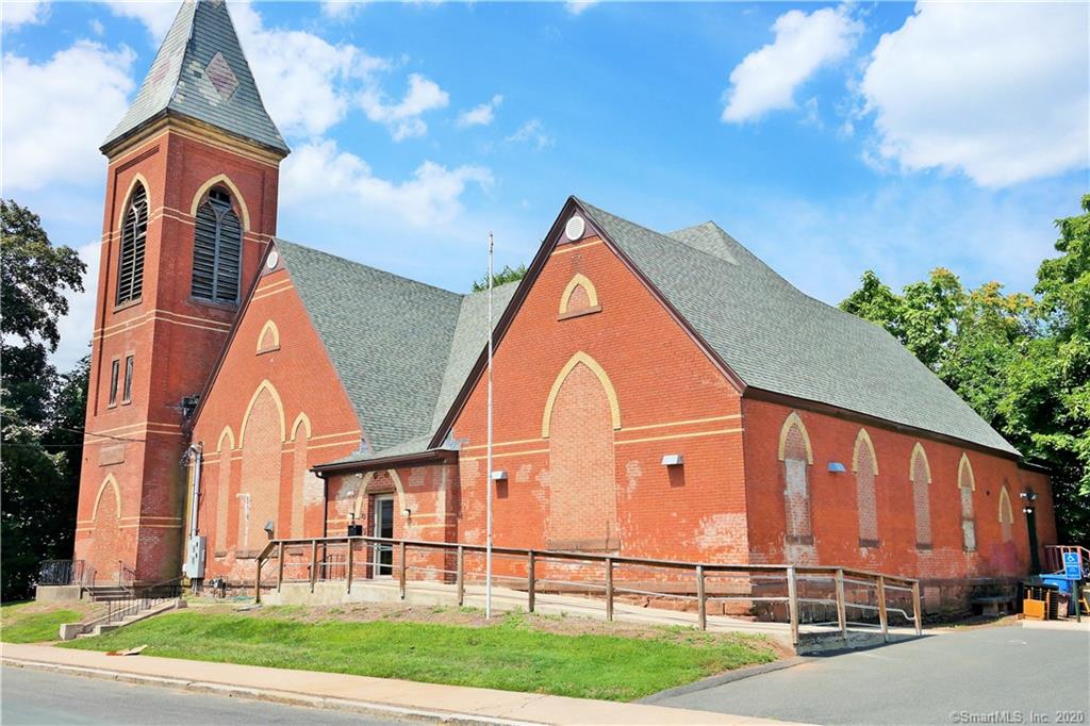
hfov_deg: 61.9
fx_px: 908
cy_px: 363
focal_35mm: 30
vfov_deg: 43.6
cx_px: 545
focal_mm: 20
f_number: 7.1
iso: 100
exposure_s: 1/320
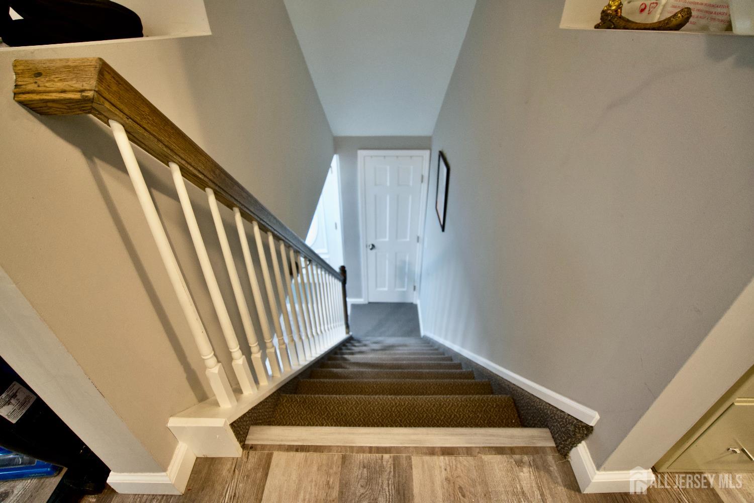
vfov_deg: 73.7
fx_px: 335
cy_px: 252
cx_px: 377
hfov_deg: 96.7
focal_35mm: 16
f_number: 4
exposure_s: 1/30
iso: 1250
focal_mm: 16
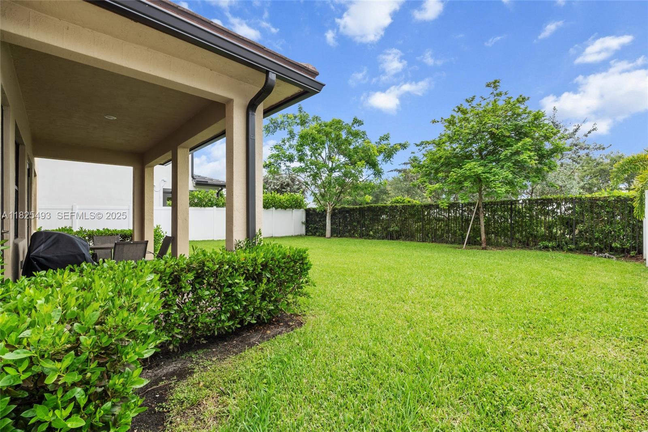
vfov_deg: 73.7
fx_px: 288
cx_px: 324
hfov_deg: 96.7
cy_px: 216
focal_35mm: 16
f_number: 14
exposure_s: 1/30
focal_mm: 16
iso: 250
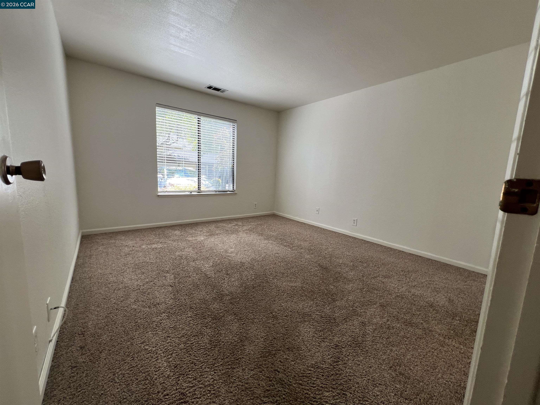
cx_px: 270
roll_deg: -2.6
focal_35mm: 13
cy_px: 202
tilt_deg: -8.9
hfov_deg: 106.2
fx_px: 203
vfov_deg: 89.9
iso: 32
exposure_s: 1/99
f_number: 1.8
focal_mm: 1.57
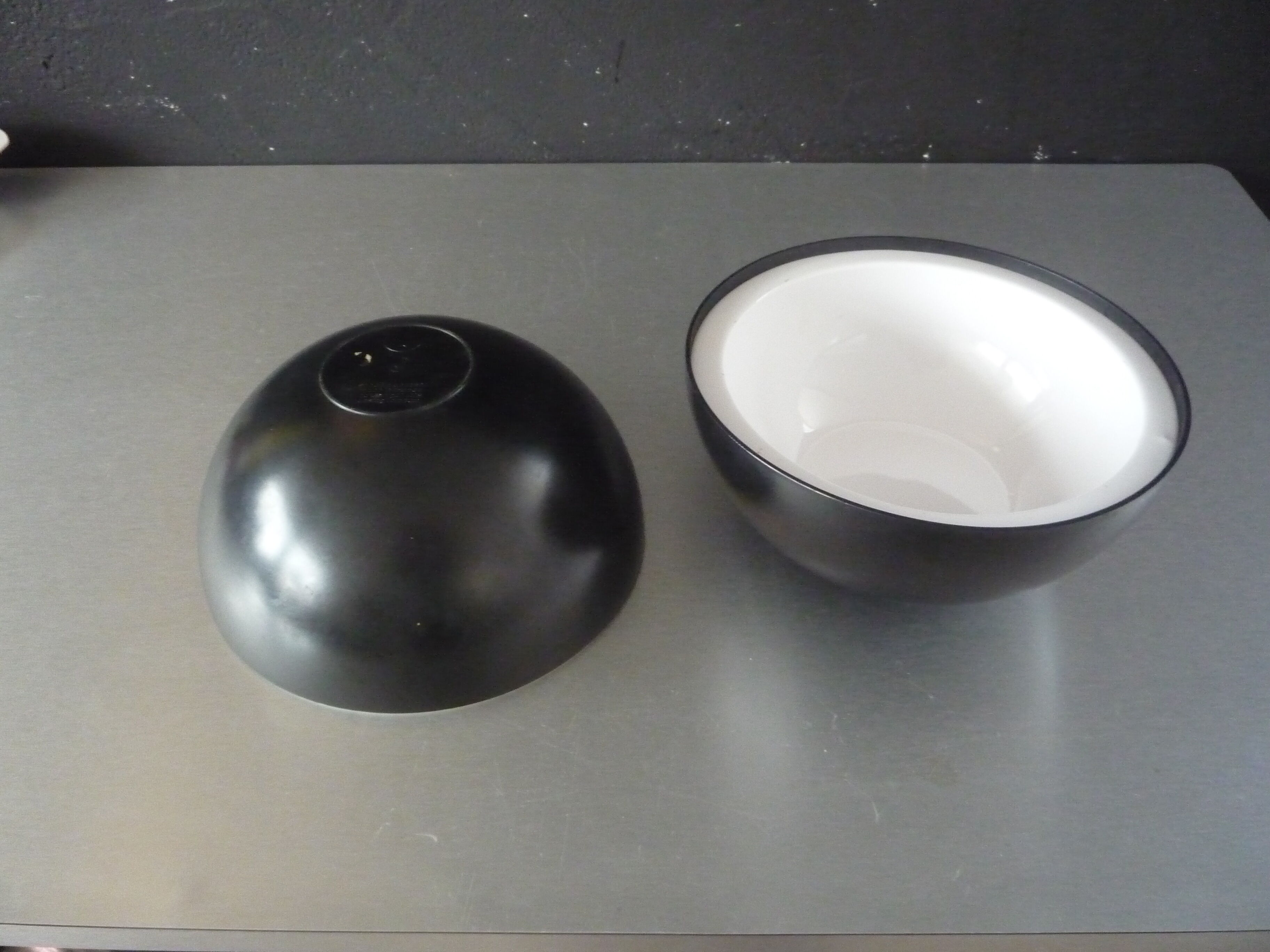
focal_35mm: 30
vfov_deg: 46.8
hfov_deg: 60.0
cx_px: 635
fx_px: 1101
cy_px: 476
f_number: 3.3
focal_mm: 5.2
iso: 800
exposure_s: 1/25
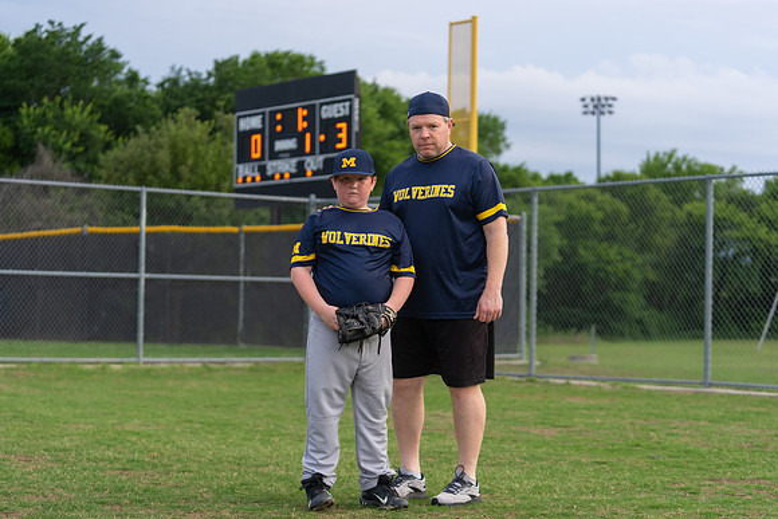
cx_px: 389
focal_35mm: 70
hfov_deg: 28.8
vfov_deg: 19.5
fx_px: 1513
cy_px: 260
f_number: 2.8
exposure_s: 1/320
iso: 250
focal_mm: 70
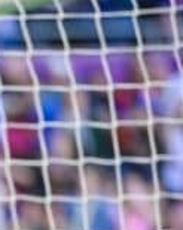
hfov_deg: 1.2
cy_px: 389
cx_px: -269
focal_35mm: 1247
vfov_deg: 1.6
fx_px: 8451
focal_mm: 200
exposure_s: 1/1250
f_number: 2.8
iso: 800
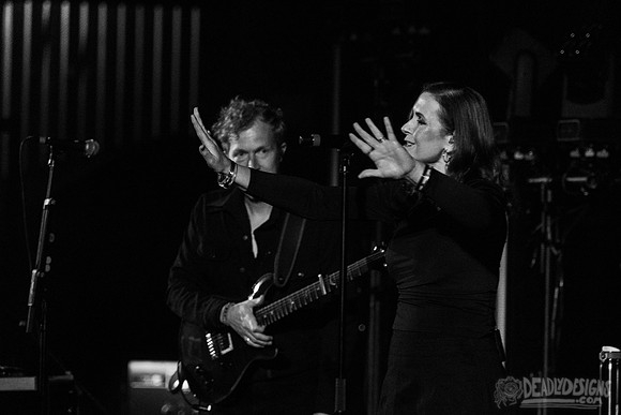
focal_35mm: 392
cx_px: 346
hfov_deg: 5.3
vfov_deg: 3.5
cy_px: 205
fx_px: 6769
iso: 4000
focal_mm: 290
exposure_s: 1/100
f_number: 5.6
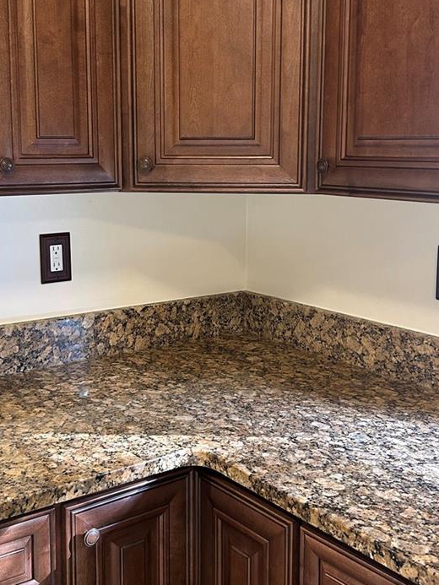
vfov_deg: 41.9
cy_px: 246
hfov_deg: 32.2
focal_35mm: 45
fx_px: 761
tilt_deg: -6.6
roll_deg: -0.1
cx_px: 197
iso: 200
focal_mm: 5.7
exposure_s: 1/60
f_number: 1.5
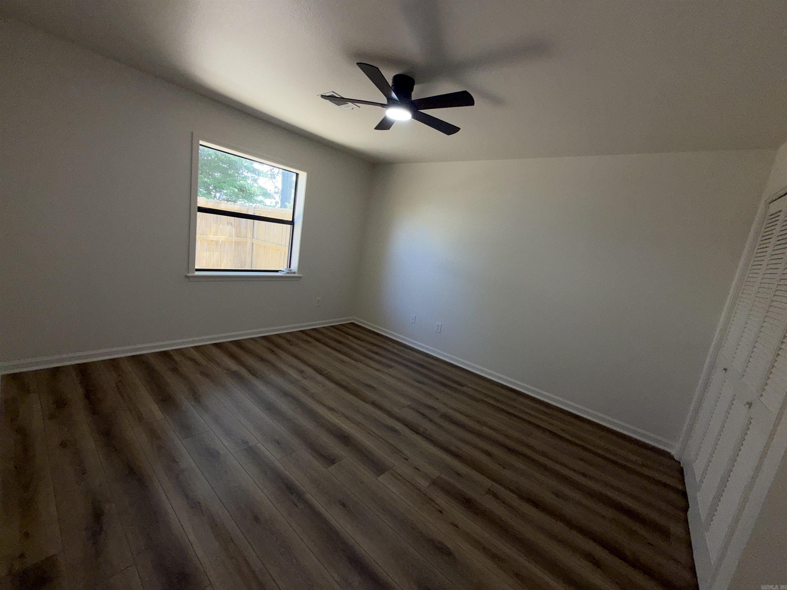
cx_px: 394
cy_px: 295
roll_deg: -8.2
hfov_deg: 102.1
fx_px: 318
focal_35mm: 14
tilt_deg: -10.4
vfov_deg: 85.7
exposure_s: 1/120
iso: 40
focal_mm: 2.22
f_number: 2.2
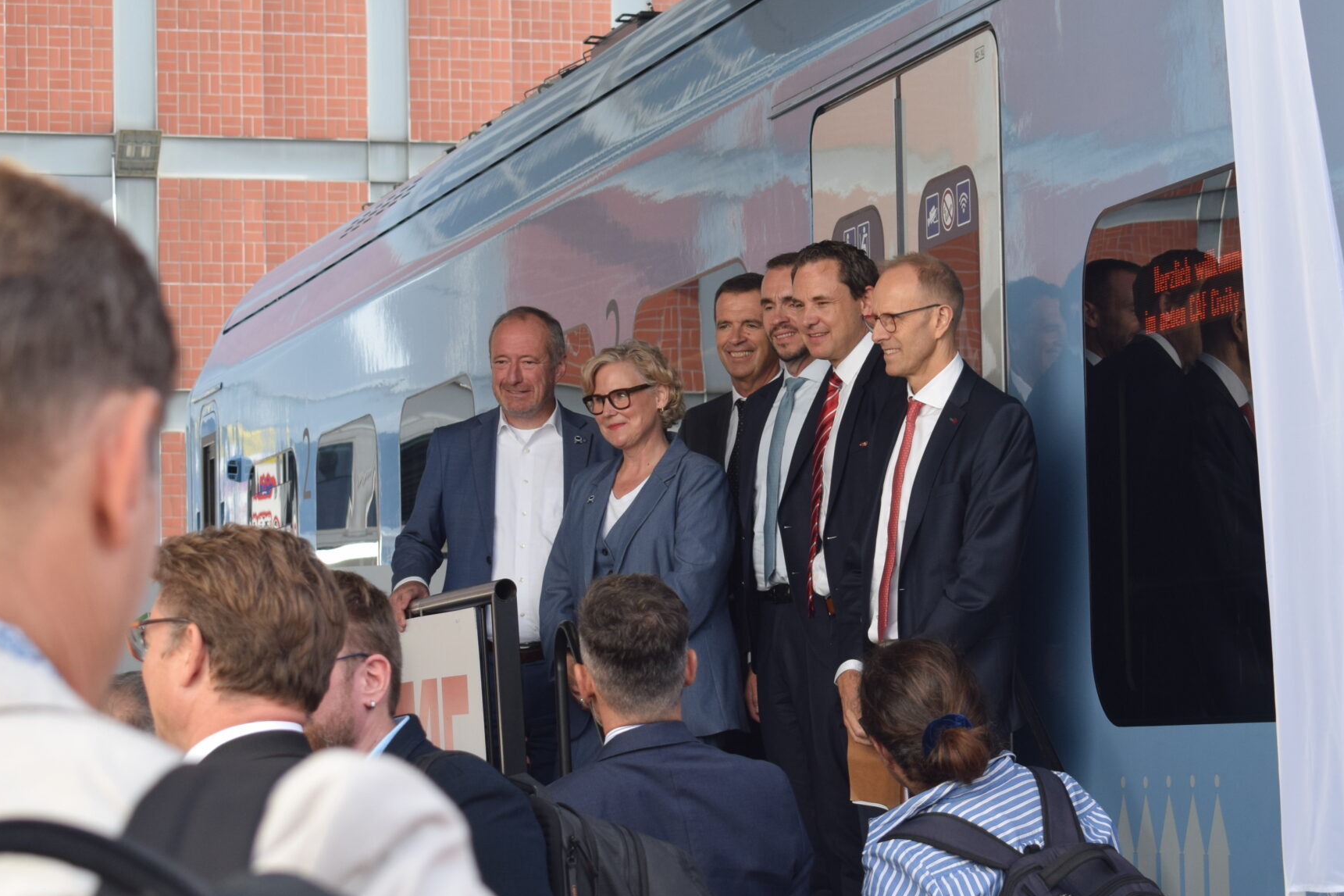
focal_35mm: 123
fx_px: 4582
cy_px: 453
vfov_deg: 11.2
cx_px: 883
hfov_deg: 16.7
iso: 400
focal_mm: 55
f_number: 8
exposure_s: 1/200
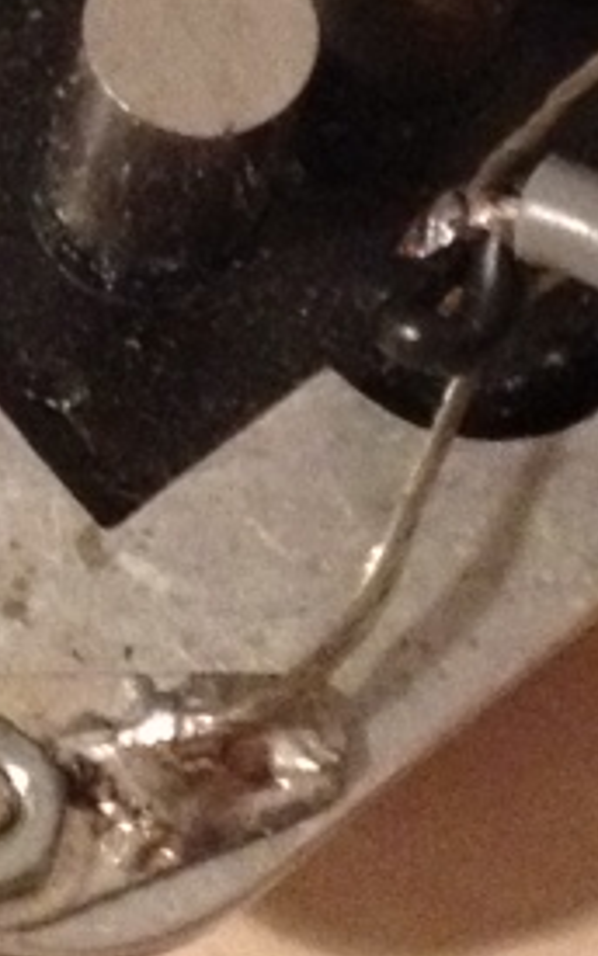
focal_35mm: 220
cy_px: -222
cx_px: 403
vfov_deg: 9.4
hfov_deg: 6.0
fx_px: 5734
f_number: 2.4
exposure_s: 1/17
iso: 400
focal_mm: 4.28
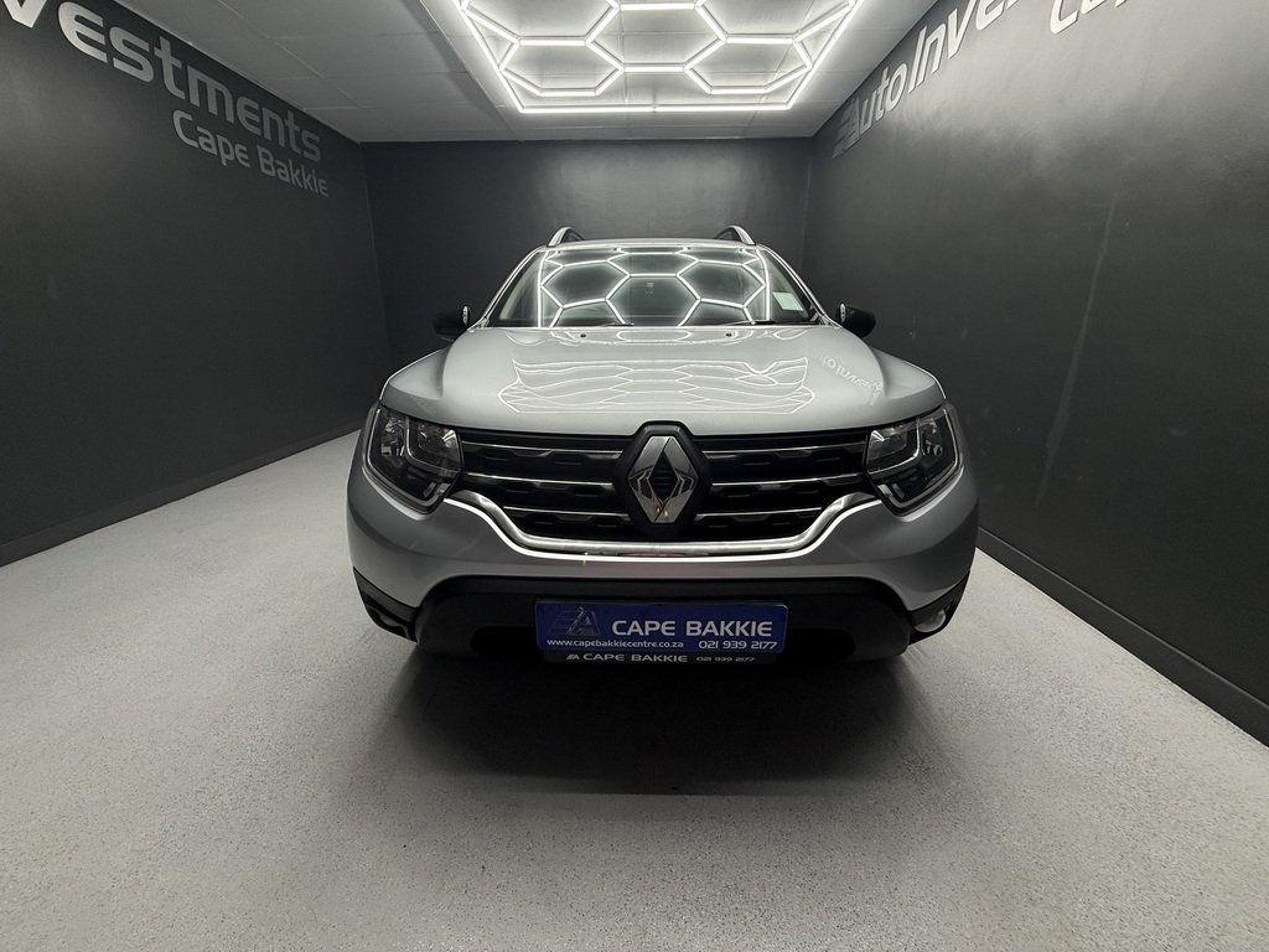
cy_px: 476
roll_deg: +0.0
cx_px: 634
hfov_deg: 102.1
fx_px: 513
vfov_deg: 85.7
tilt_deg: -16.8
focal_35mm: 14
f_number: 2.2
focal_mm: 2.22
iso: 50
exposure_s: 1/100
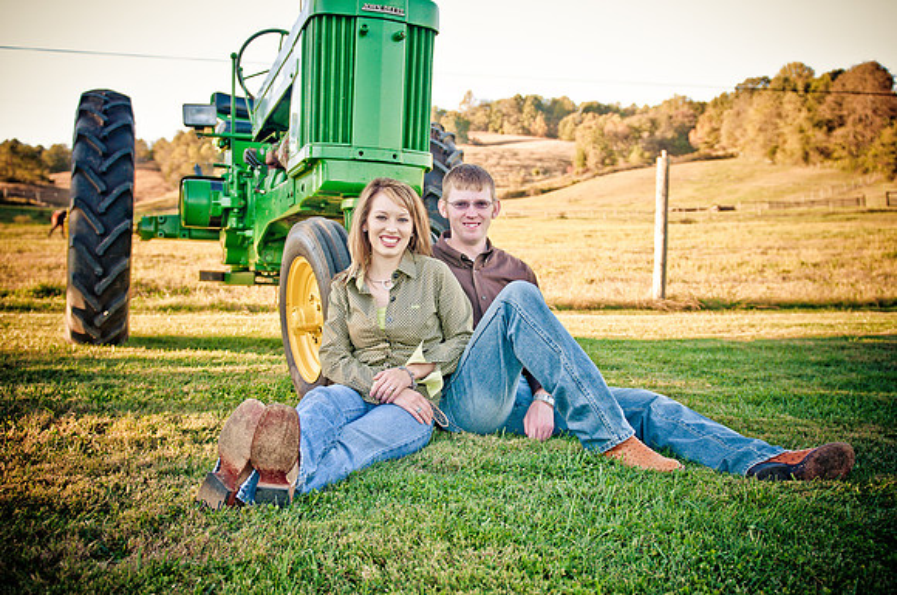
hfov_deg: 53.2
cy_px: 298
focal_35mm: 36
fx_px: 896
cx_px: 448
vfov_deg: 36.8
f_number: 2.8
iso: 160
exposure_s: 1/250
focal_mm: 24
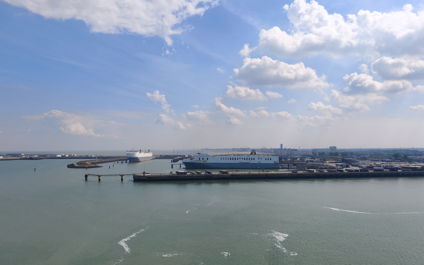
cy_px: 145
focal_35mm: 25
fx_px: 289
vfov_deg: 49.2
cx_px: 215
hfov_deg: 72.5
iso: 50
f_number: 1.62
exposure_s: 1/5208
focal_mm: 6.45
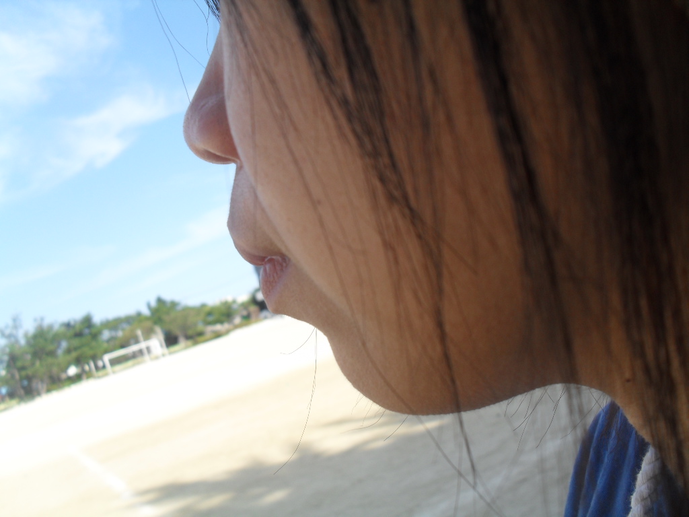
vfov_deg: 40.7
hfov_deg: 52.6
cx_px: 344
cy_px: 258
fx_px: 697
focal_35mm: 35
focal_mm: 6.3
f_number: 3.2
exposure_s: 1/500
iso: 80
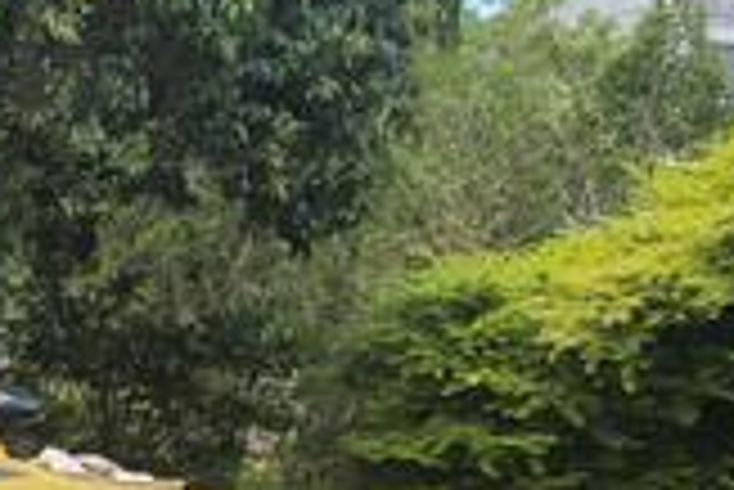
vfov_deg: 16.9
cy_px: 710
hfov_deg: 22.4
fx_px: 1510
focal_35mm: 74
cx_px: -369
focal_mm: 6.5
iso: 25
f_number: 1.4
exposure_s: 1/359
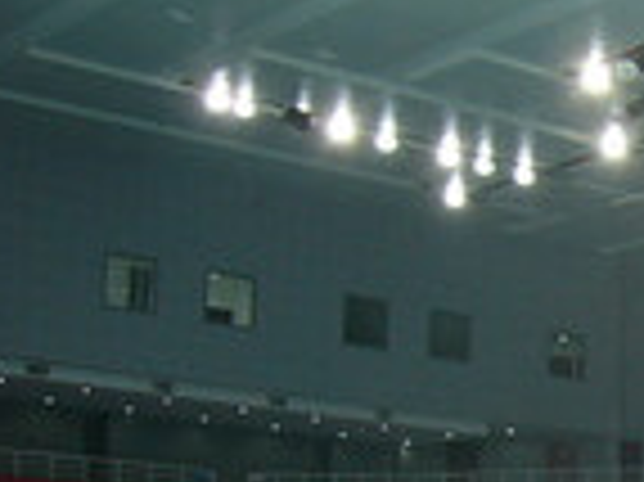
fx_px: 1915
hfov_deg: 17.6
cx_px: 887
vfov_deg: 14.1
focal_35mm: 103
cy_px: 520
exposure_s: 1/80
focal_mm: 5.8
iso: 100
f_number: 2.8
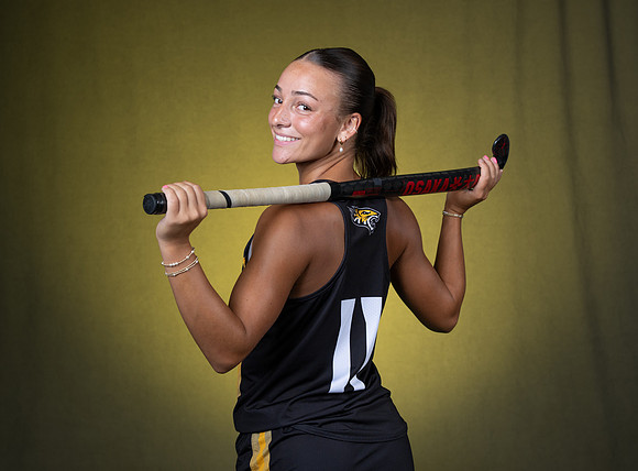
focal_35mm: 75
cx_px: 319
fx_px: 1374
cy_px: 236
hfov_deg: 26.1
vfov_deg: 19.4
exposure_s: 1/160
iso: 100
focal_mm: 70
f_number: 7.1
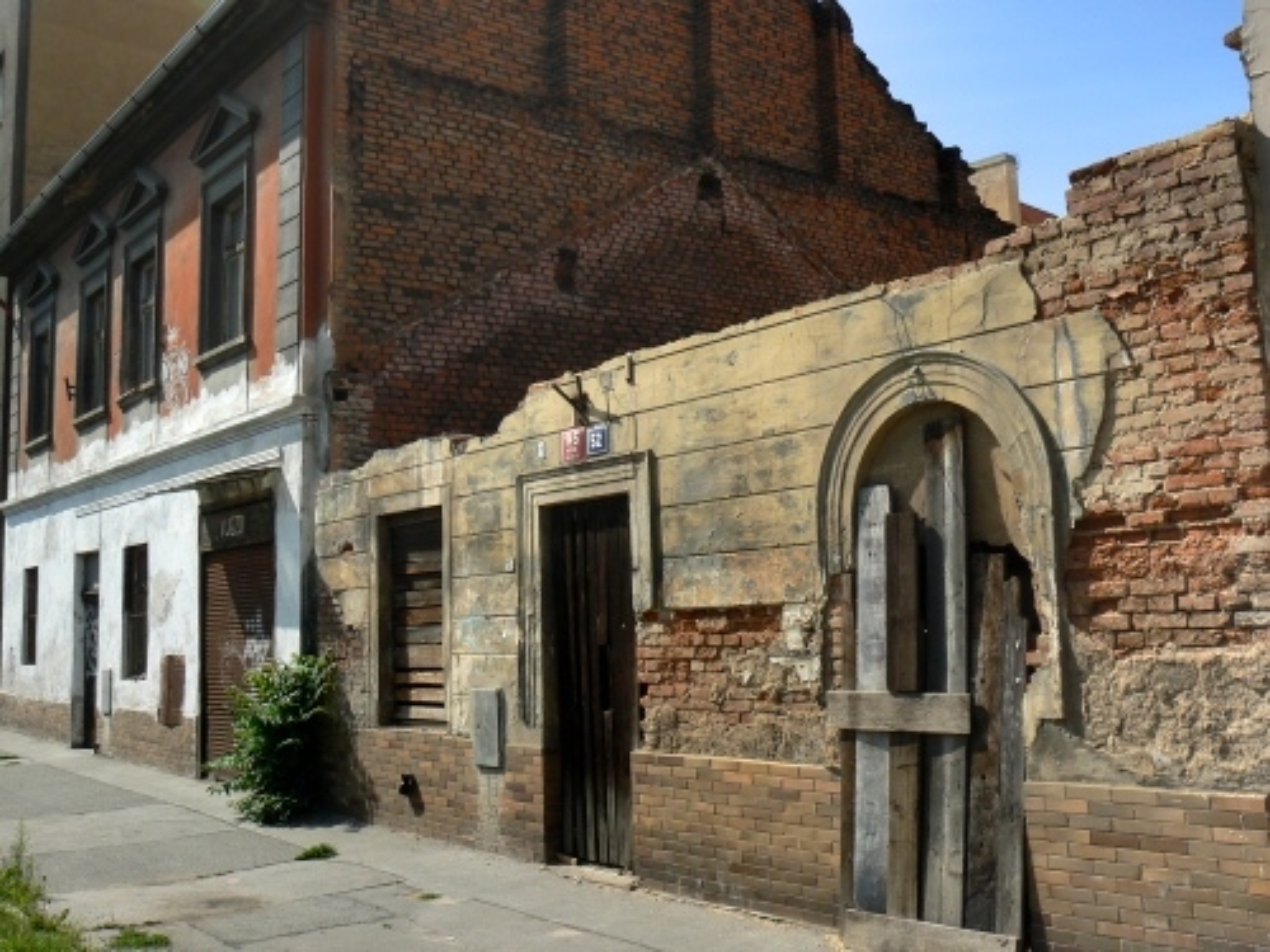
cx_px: 635
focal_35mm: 36
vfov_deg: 39.7
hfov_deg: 51.4
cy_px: 476
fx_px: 1321
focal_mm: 6
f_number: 8
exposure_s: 1/320
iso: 80
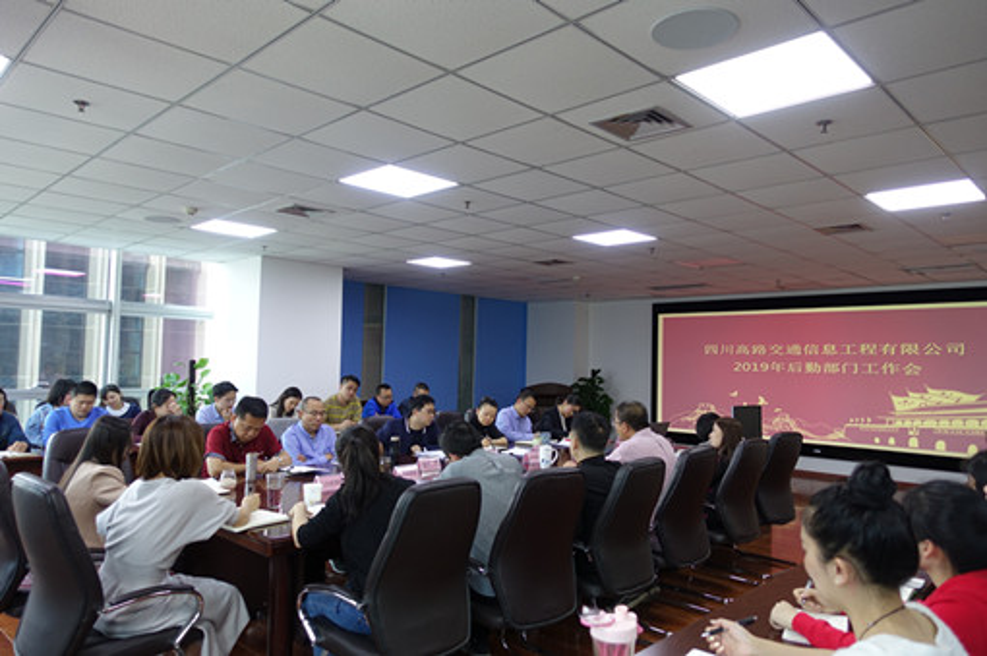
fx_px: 657
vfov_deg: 53.0
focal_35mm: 24
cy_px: 328
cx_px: 494
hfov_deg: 73.8
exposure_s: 1/30
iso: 200
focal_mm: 8.8
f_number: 1.8
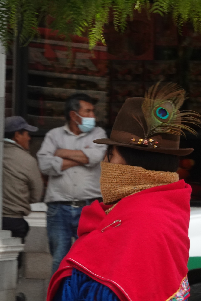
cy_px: 150
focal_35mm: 310
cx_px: 100
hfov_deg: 4.4
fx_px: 2595
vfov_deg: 6.6
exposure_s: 1/100
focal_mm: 113.69
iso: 640
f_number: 13
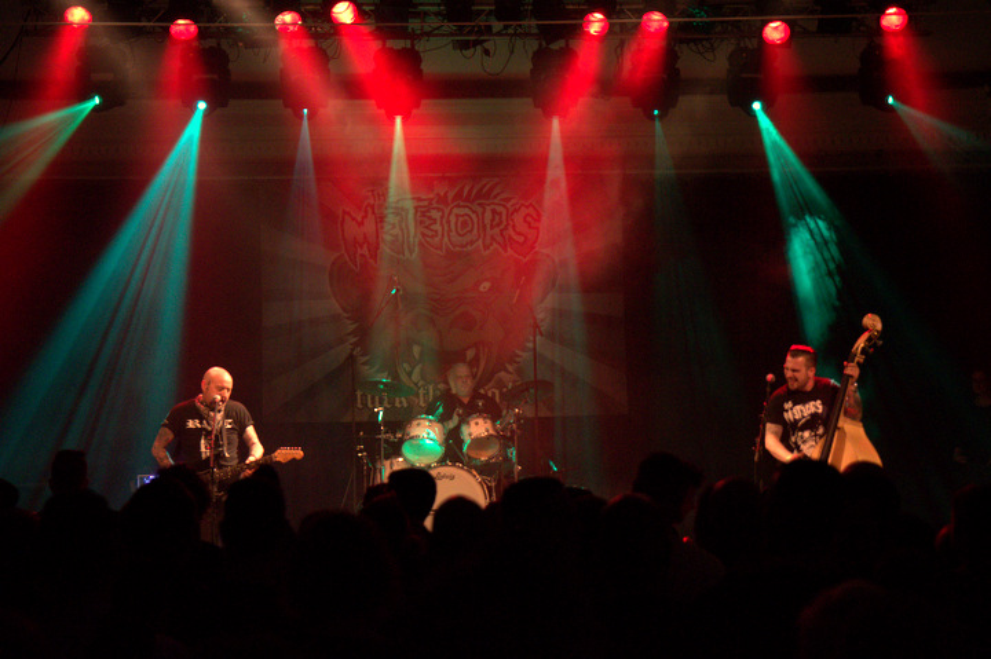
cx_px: 496
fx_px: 2063
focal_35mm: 75
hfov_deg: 27.0
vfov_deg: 18.2
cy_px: 330
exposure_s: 1/80
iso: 3200
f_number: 2.8
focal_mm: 50
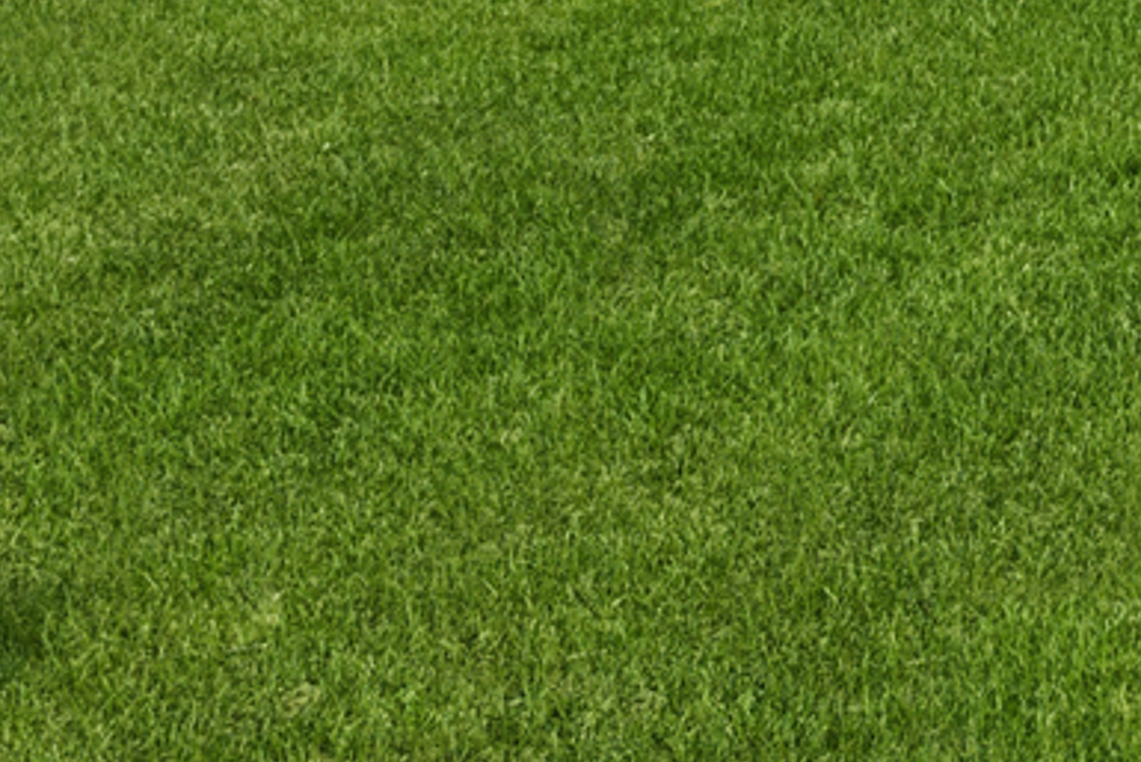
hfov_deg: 19.0
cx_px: 2079
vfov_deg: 15.1
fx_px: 2536
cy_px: -554
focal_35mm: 80
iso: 400
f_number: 11
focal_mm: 19
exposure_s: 1/320
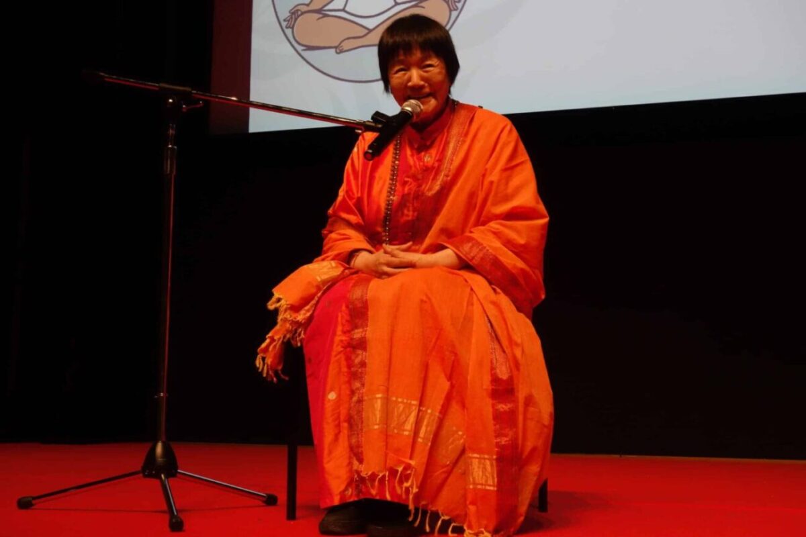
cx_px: 403
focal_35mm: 53
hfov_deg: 37.5
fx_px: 1187
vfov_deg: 25.5
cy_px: 268
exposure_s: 1/30
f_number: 6.3
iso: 800
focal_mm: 19.75
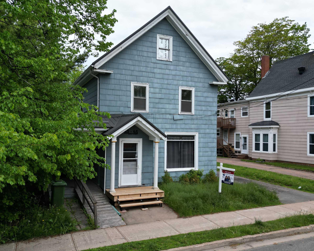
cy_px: 134
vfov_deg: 48.5
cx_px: 153
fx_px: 279
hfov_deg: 58.8
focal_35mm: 30
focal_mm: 6.72
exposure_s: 1/2500
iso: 110
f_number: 1.7
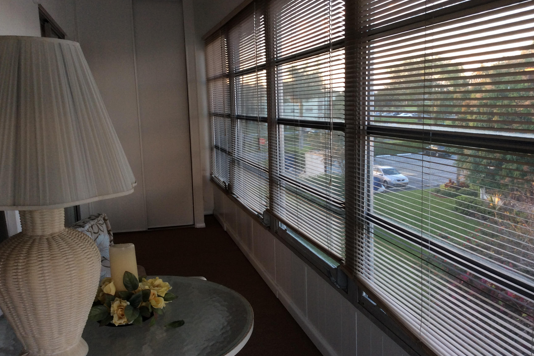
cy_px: 175
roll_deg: +0.6
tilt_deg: -10.0
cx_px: 268
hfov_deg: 55.8
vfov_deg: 38.9
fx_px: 504
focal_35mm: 34
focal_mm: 3.3
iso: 50
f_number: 2.4
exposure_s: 1/24
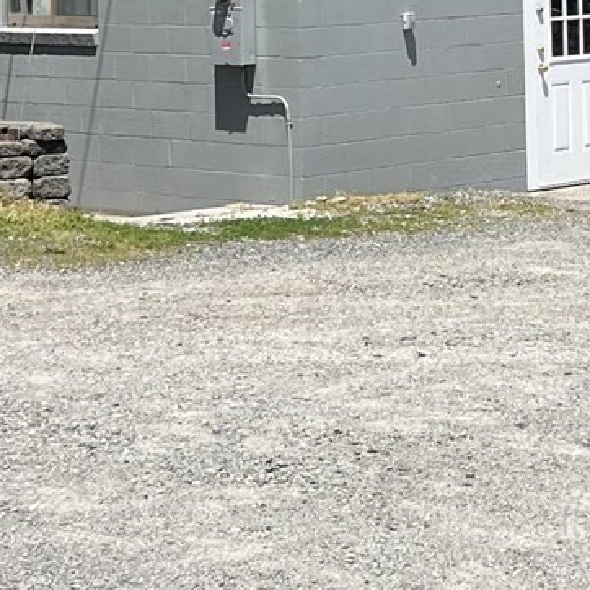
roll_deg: +1.0
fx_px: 2507
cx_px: 580
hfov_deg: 13.3
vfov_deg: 13.0
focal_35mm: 130
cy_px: -142
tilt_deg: +1.8
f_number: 1.5
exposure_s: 1/4444
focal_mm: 5.7
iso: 50
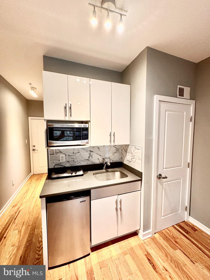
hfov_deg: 85.7
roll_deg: +0.2
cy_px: 140
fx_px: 113
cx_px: 105
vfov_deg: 102.1
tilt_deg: -3.2
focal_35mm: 14
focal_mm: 2.22
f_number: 2.2
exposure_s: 1/60
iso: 200
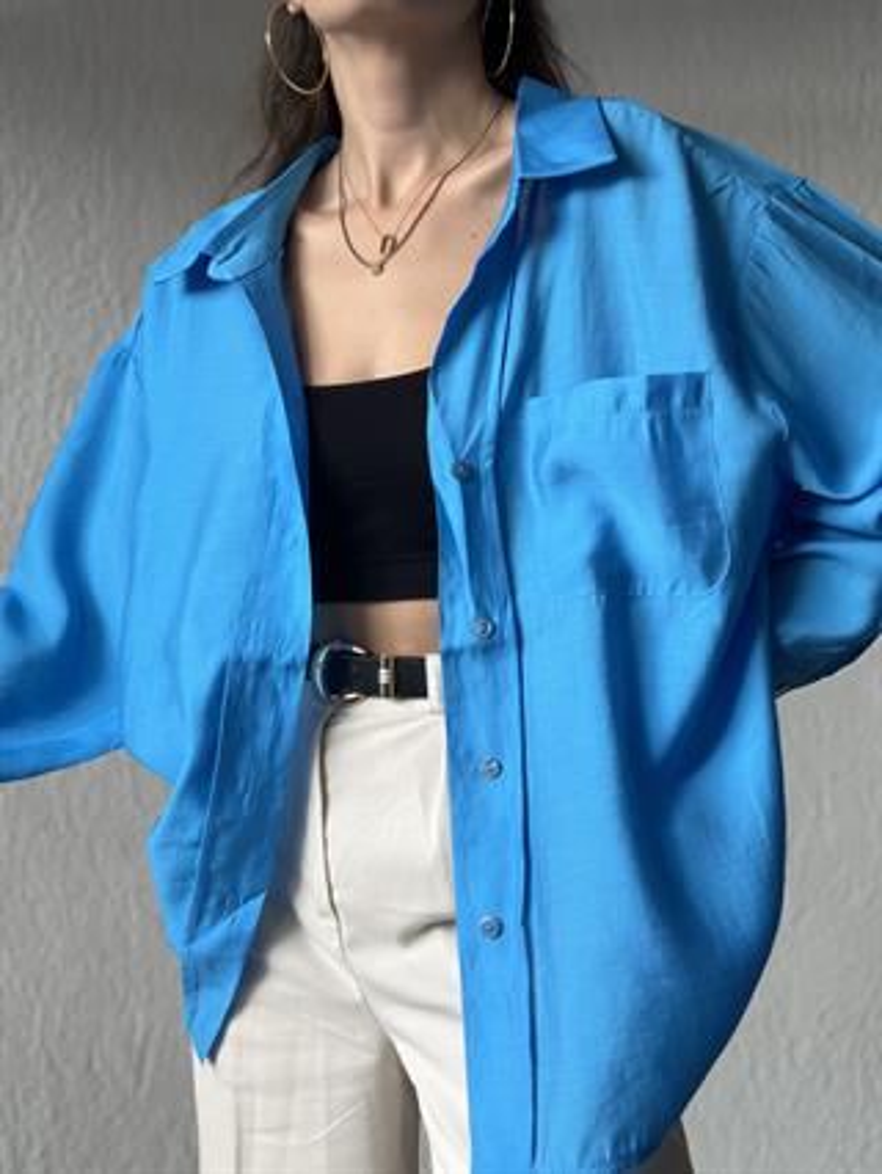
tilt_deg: +3.7
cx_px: 441
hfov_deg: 30.3
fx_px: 1629
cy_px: 587
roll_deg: +0.6
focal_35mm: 48
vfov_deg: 39.6
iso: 64
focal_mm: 6.86
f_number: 1.78
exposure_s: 1/121
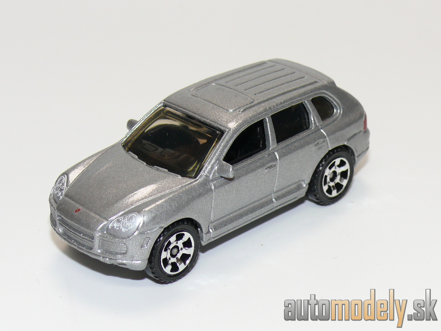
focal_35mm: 105
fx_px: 1338
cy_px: 166
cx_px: 220
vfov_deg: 14.1
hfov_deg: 18.7
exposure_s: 1/30
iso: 100
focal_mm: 13.7
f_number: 4
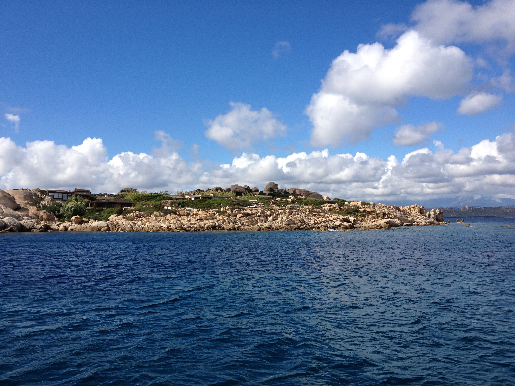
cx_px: 258
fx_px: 521
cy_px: 193
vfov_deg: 40.7
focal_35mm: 35
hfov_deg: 52.6
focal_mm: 4.28
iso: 64
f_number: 2.4
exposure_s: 1/2208
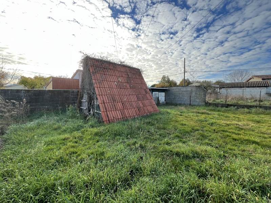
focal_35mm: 13
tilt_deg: -3.5
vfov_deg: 89.9
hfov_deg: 106.2
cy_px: 102
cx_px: 136
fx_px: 102
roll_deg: +1.1
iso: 32
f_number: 1.8
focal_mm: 1.57
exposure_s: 1/306
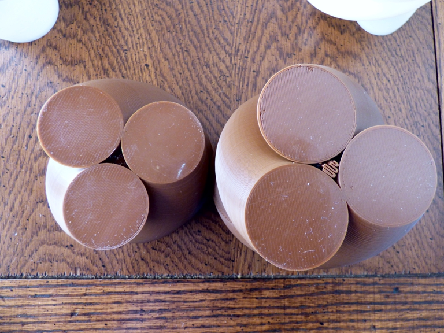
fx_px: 257
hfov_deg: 81.7
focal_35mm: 20
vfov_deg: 66.0
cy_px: 166
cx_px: 222
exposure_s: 1/25
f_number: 2.8
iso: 400
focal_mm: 3.58
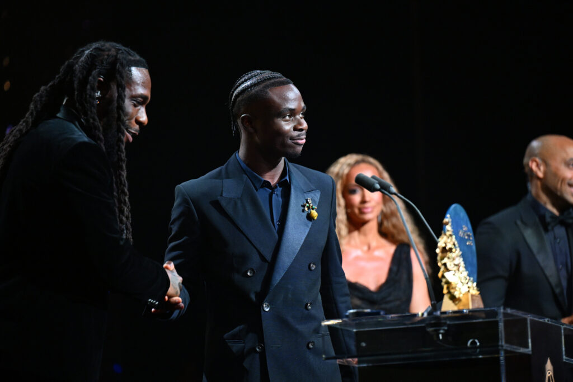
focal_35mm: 200
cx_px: 286
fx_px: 3184
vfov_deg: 6.9
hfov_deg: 10.3
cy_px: 191
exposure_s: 1/320
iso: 5000
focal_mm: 200
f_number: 2.8
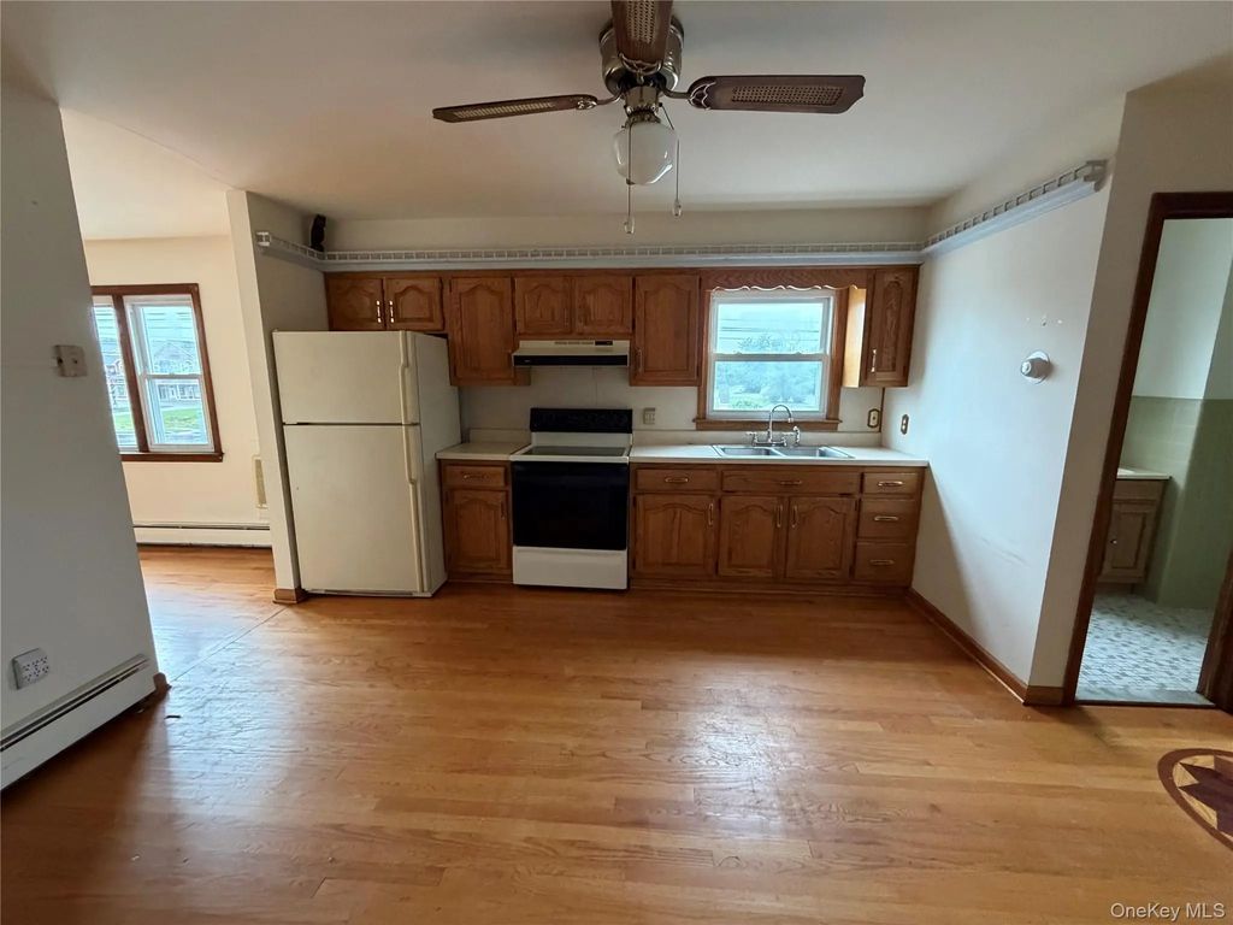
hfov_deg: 102.1
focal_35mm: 14
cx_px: 616
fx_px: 499
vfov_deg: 85.7
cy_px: 462
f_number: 2.2
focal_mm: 2.22
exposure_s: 1/60
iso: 500
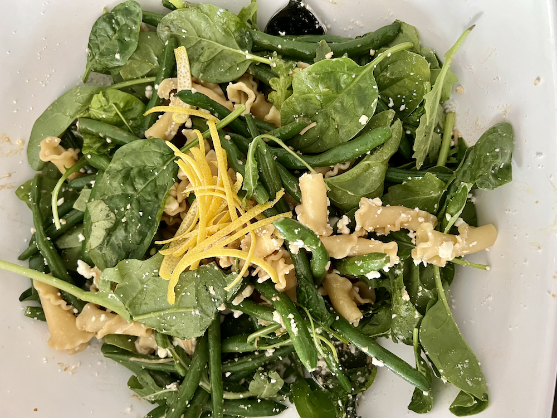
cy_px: 209
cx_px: 278
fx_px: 418
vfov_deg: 53.1
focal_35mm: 26
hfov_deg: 67.3
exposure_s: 1/60
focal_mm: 5.7
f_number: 1.5
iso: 500
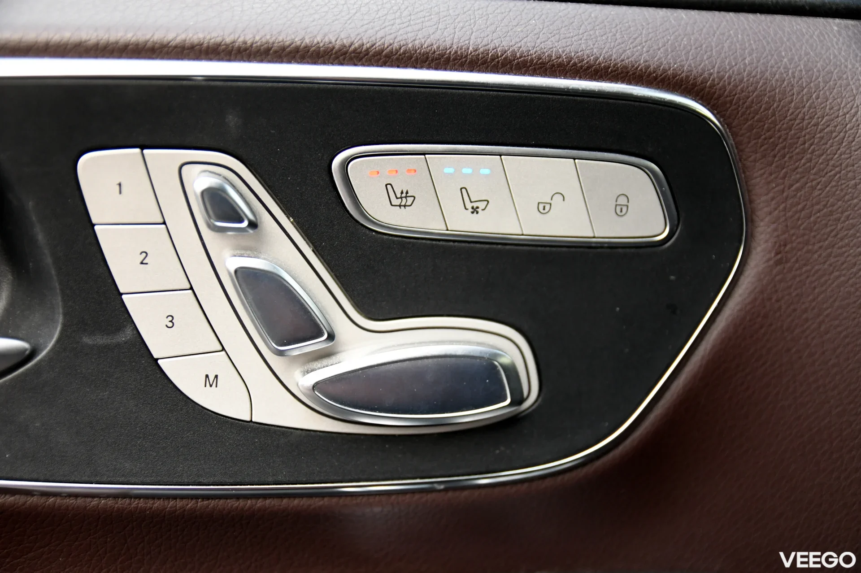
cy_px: 286
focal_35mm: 37
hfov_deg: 51.9
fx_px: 884
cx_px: 430
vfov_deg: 35.9
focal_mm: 25
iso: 1000
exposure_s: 1/500
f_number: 2.8
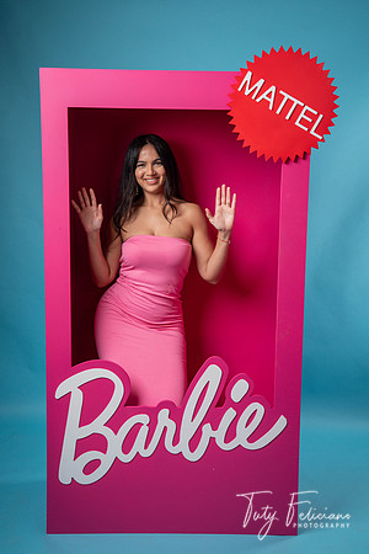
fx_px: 676
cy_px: 277
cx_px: 184
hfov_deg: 30.5
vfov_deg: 44.5
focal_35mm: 44
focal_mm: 44
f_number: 5.6
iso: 250
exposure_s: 1/200
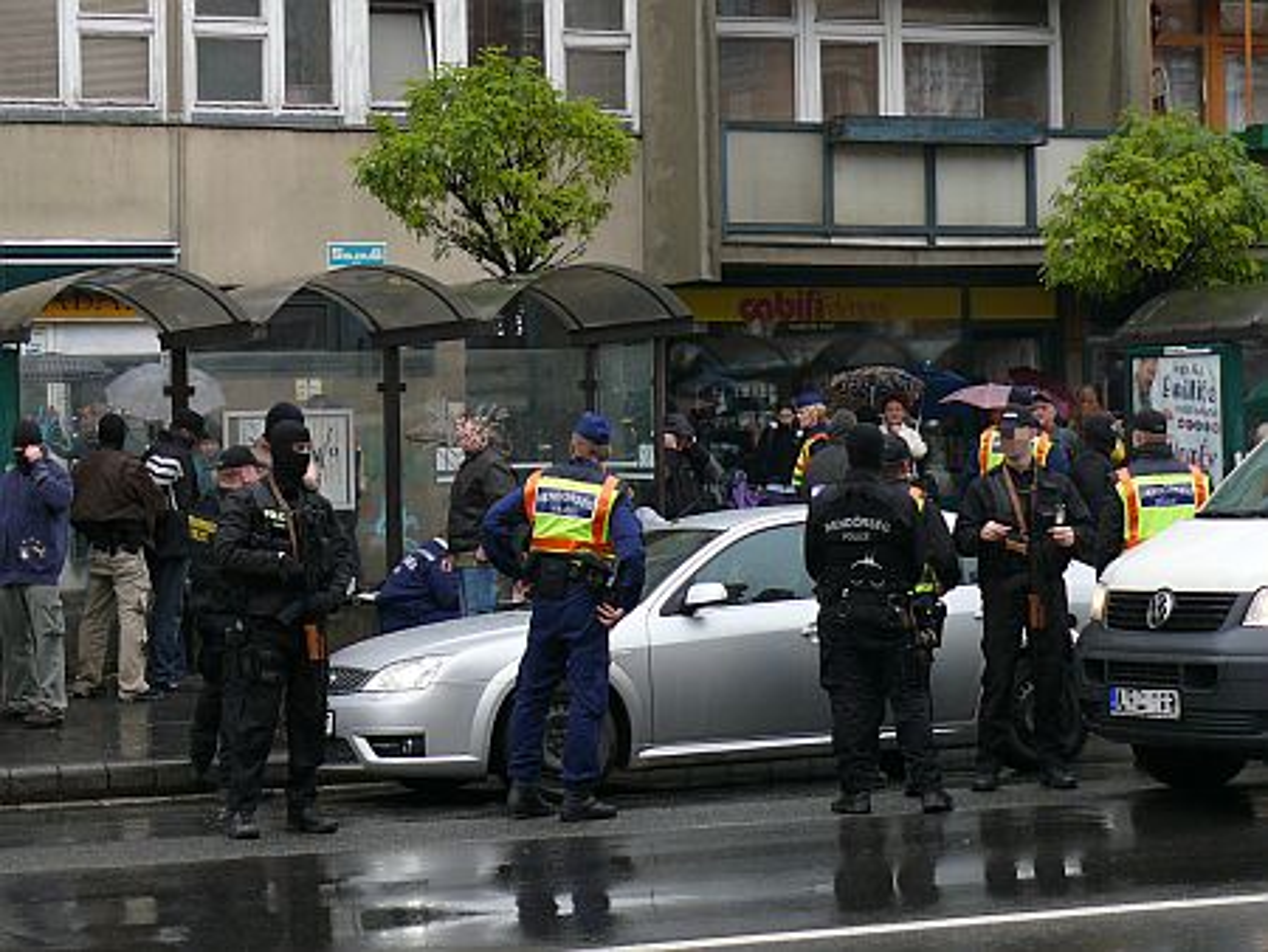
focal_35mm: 89
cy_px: 476
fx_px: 3262
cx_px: 634
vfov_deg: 16.6
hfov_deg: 22.0
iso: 100
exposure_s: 1/125
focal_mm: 12.6
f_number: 3.2
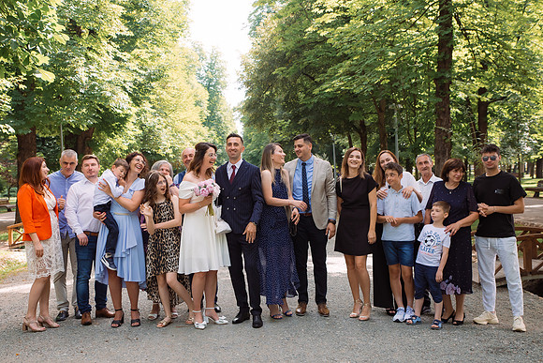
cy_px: 179
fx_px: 711
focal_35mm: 47
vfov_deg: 28.6
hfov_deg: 41.8
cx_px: 264
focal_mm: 40
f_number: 4
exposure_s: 1/400
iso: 500
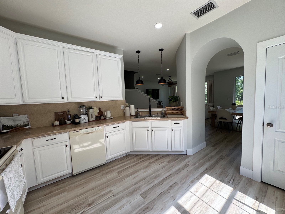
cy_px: 107
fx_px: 115
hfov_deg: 102.1
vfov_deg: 85.7
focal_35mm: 14
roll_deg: +2.6
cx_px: 142
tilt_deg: -4.5
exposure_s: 1/193
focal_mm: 2.22
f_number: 2.2
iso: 40
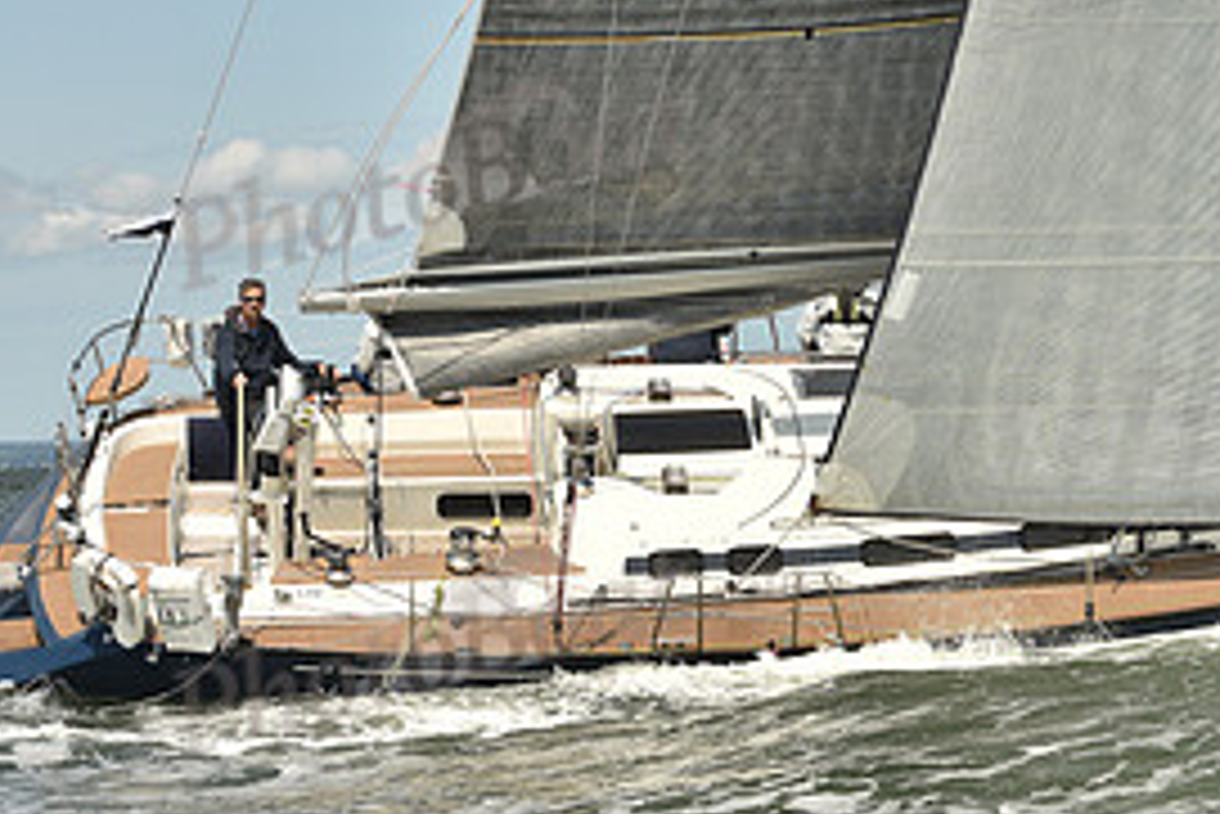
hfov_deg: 13.6
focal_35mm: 150
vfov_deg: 9.2
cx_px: 1044
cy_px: 344
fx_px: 5086
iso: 250
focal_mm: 70
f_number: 9
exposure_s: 1/800
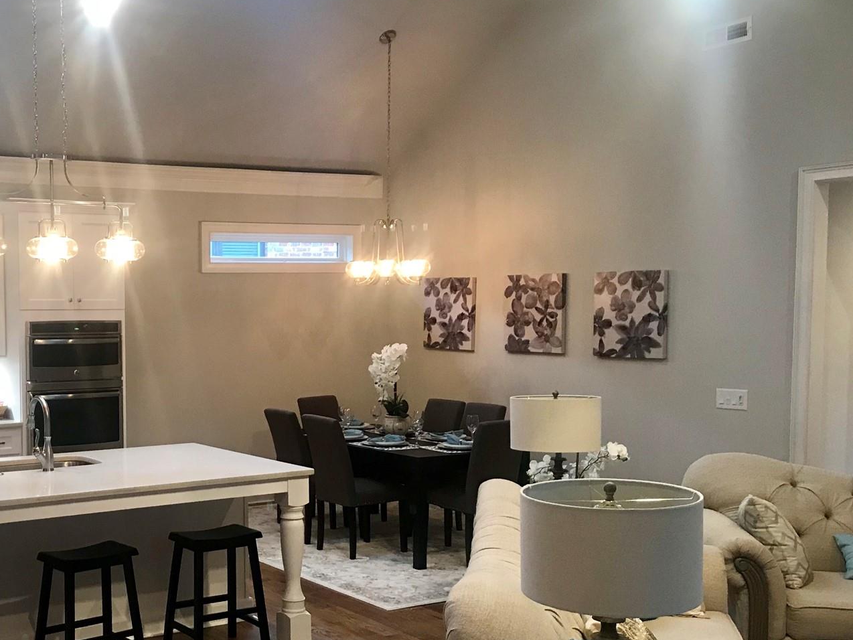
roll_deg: -0.2
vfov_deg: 32.1
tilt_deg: -3.6
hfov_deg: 40.6
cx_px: 193
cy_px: 387
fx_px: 1109
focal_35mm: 45
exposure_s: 1/15
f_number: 1.8
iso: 50
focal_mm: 3.99
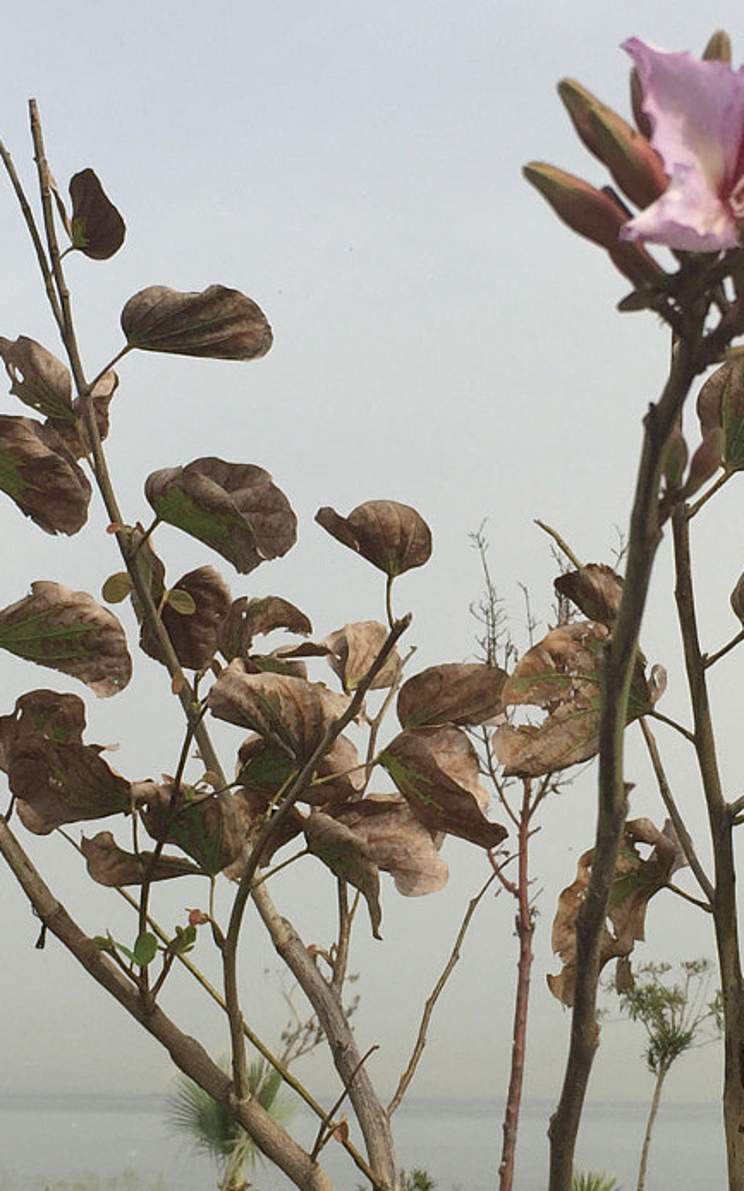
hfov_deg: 18.3
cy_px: 638
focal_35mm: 71
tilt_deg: +11.0
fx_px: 2304
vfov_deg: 29.0
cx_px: 521
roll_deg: -2.2
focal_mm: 4.15
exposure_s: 1/2326
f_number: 2.2
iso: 32
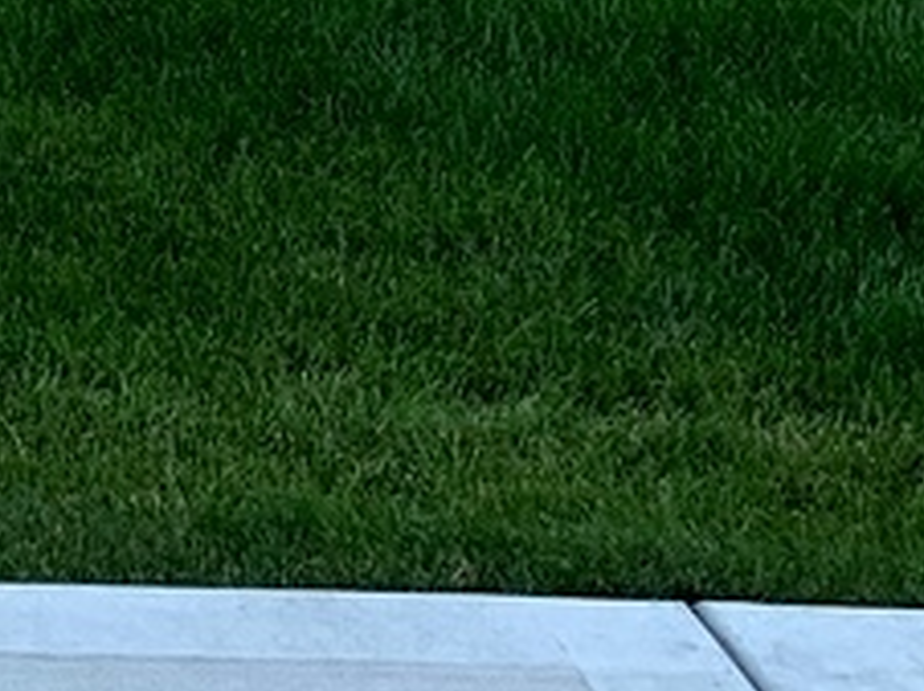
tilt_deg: -10.3
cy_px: -691
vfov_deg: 8.5
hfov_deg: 10.9
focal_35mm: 166
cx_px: -932
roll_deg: -2.0
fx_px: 4426
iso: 25
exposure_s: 1/1220
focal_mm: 4.25
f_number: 1.8
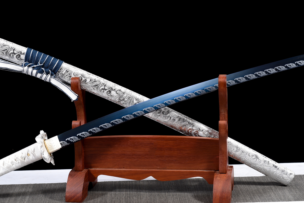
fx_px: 735
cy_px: 105
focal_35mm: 87
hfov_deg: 23.4
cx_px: 146
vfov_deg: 15.7
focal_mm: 60
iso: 200
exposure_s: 1/160
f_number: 9
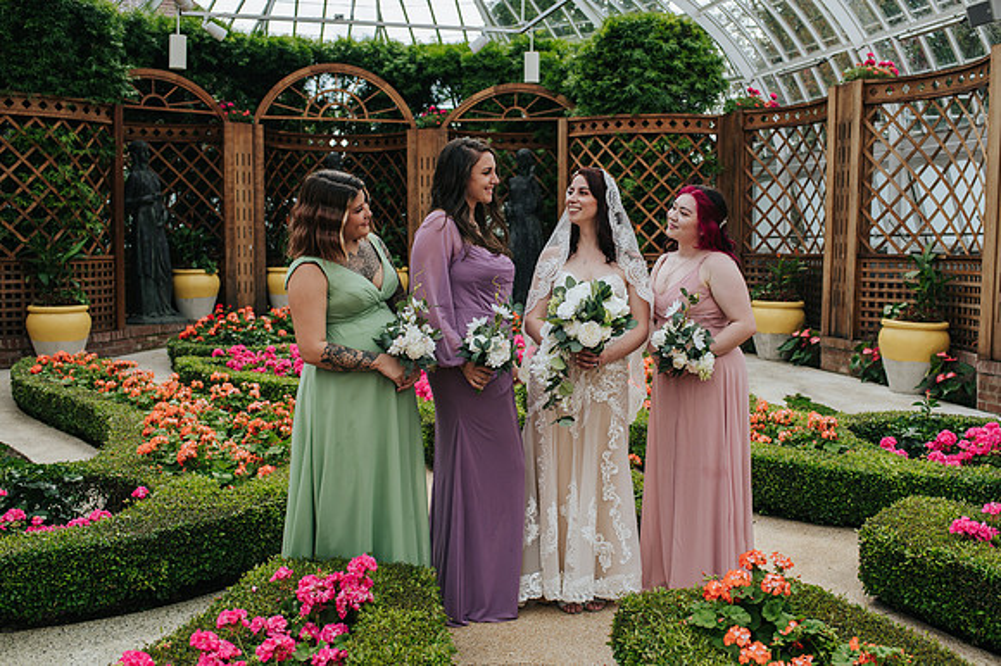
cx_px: 536
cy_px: 333
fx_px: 1045
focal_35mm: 38
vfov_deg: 35.4
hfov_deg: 51.1
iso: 450
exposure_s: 1/1250
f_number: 3.5
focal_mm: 35
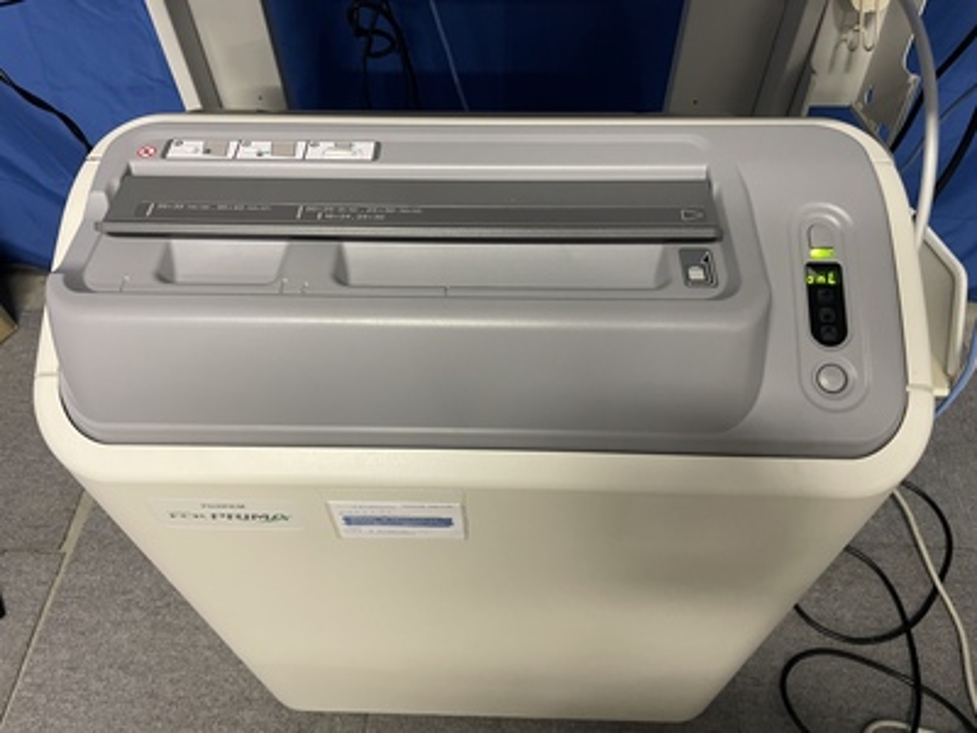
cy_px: 366
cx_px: 488
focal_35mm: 26
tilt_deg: -53.2
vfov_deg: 53.1
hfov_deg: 67.3
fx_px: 734
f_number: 1.6
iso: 200
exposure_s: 1/50
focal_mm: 4.2
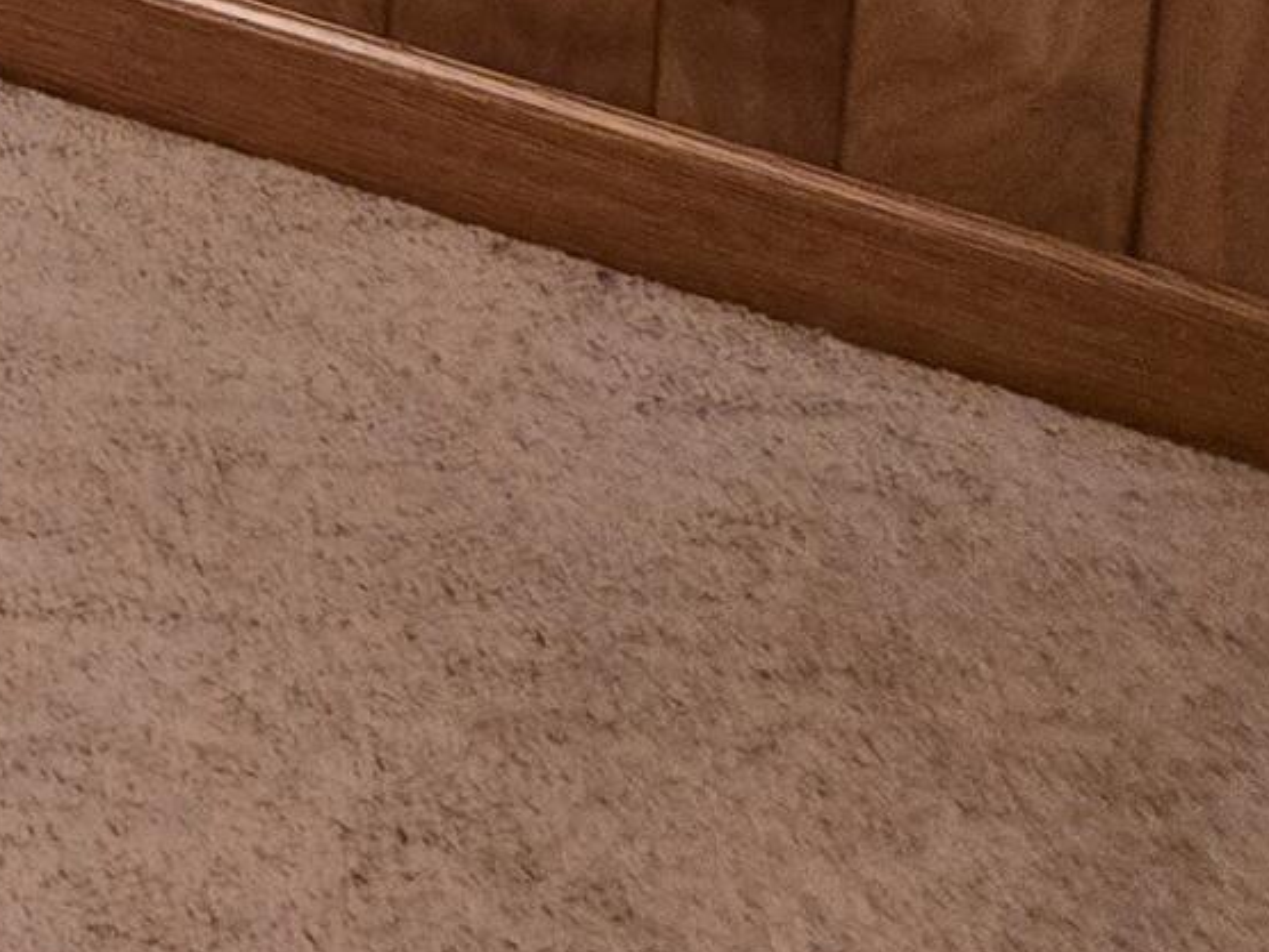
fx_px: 4546
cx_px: -1687
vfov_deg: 10.0
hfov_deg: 12.7
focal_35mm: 124
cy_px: -1530
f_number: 1.8
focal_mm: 5.4
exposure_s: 1/120
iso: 500
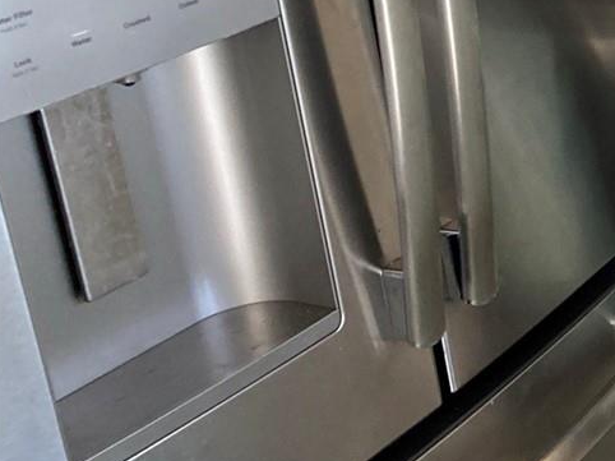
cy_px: -23
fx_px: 1651
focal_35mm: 93
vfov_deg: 15.5
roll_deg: +4.9
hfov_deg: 18.0
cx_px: 1013
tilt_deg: -17.3
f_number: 1.8
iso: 100
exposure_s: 1/60
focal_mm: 3.99
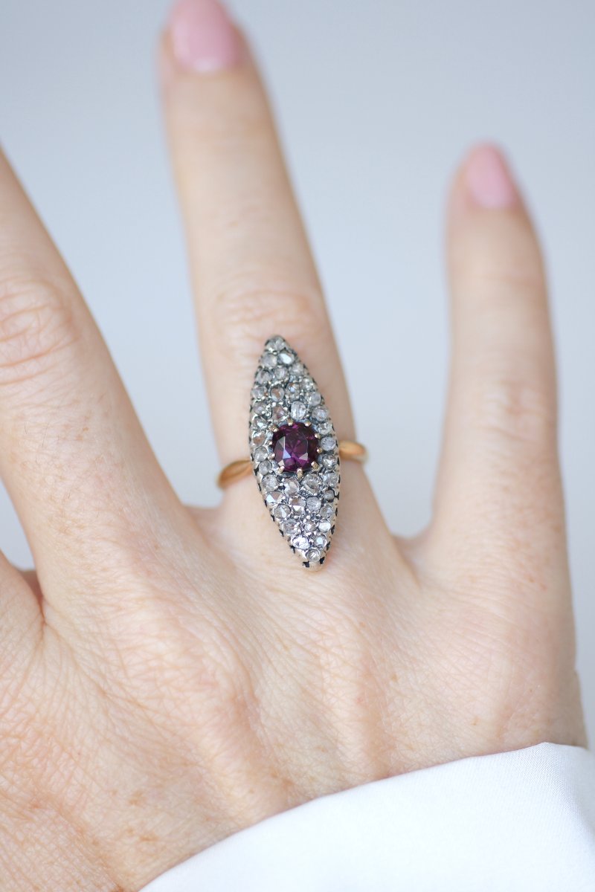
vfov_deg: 19.5
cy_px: 446
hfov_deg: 13.0
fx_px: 2603
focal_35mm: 105
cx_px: 298
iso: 200
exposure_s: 1/125
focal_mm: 70
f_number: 2.8
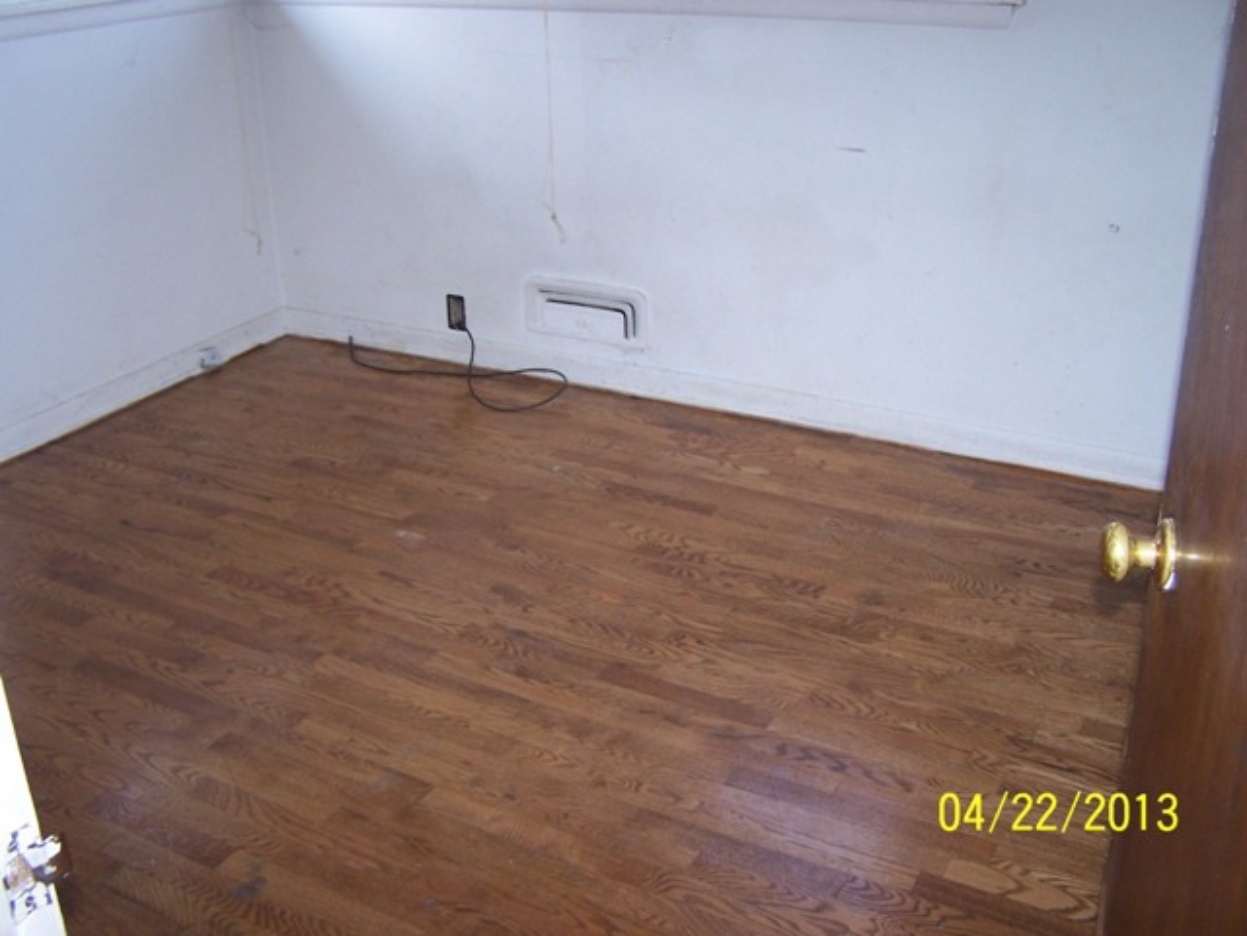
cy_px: 468
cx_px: 624
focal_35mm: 38
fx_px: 1369
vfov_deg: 37.7
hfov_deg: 49.0
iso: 140
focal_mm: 6.3
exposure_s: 1/60
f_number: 2.8
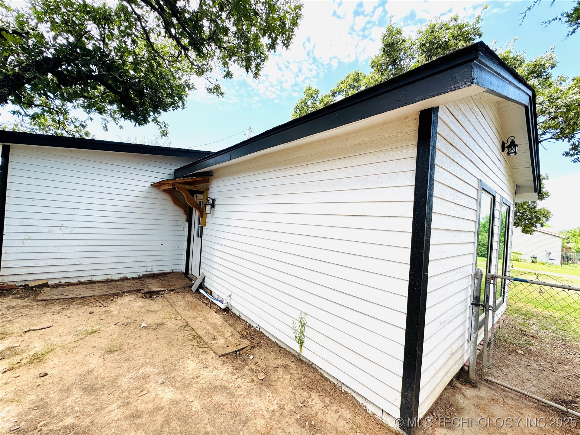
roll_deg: -4.7
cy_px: 218
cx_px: 290
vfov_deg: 85.7
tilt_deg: +0.1
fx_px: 235
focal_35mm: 14
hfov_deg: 102.1
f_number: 2.2
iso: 40
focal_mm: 2.22
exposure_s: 1/375
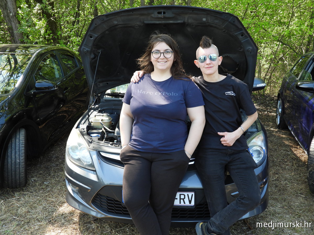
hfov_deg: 52.6
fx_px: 317
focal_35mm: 35
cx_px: 157
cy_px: 118
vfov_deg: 40.7
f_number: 3.2
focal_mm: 6.3
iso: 100
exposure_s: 1/125
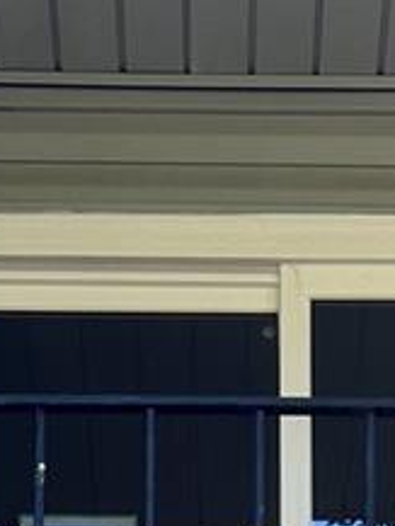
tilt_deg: +10.0
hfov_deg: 8.1
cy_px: 1588
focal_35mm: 184
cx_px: 315
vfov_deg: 8.8
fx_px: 2797
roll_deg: -0.4
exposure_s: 1/121
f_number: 1.5
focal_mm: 5.7
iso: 32
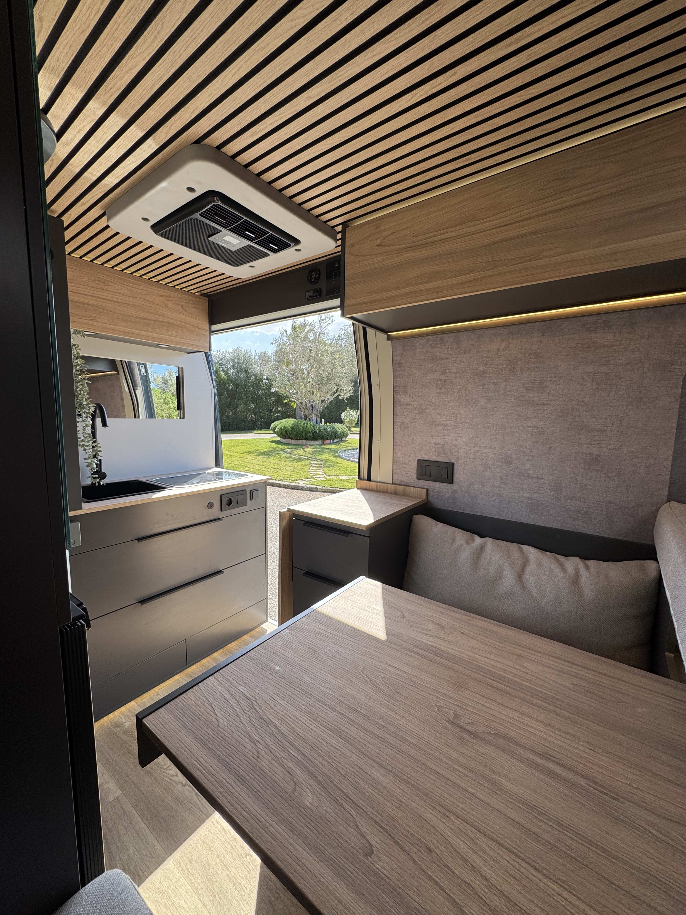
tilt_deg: -8.2
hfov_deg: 85.7
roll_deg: +0.3
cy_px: 458
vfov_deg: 102.1
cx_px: 343
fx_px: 370
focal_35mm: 14
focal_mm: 2.22
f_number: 2.2
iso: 40
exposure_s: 1/421
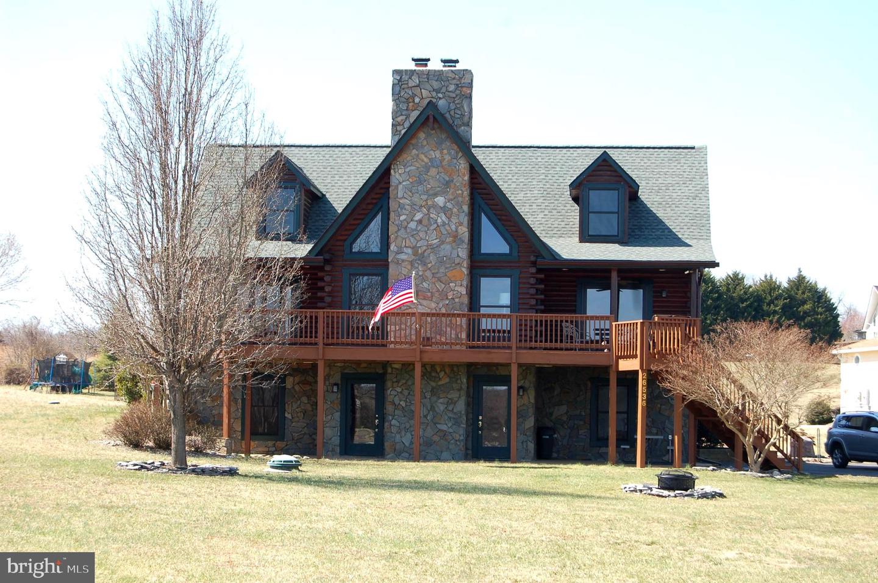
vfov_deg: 18.1
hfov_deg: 27.0
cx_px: 439
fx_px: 1827
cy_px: 292
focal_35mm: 75
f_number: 7.1
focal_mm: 50
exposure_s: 1/200
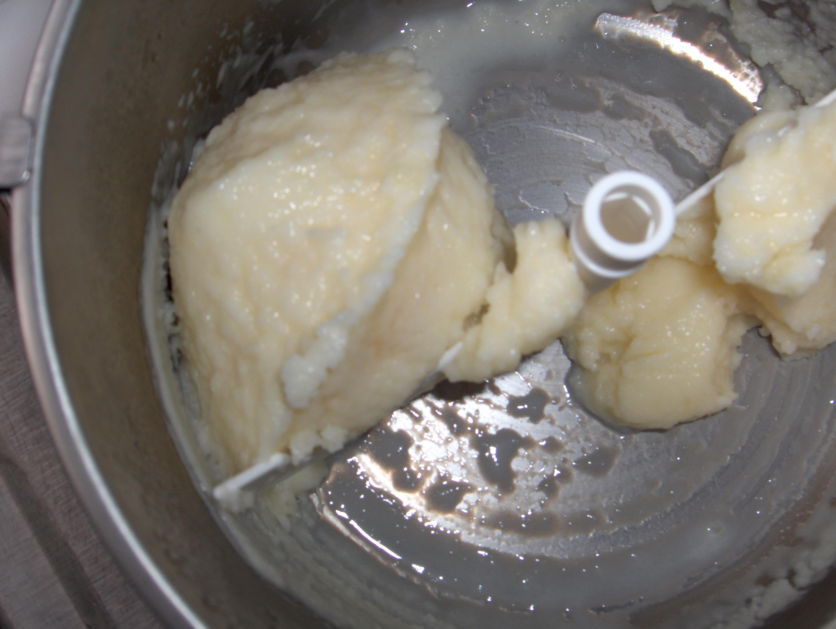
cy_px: 314
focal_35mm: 39
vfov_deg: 36.9
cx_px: 418
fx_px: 943
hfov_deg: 47.8
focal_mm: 8
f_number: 4.8
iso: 100
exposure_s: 1/60
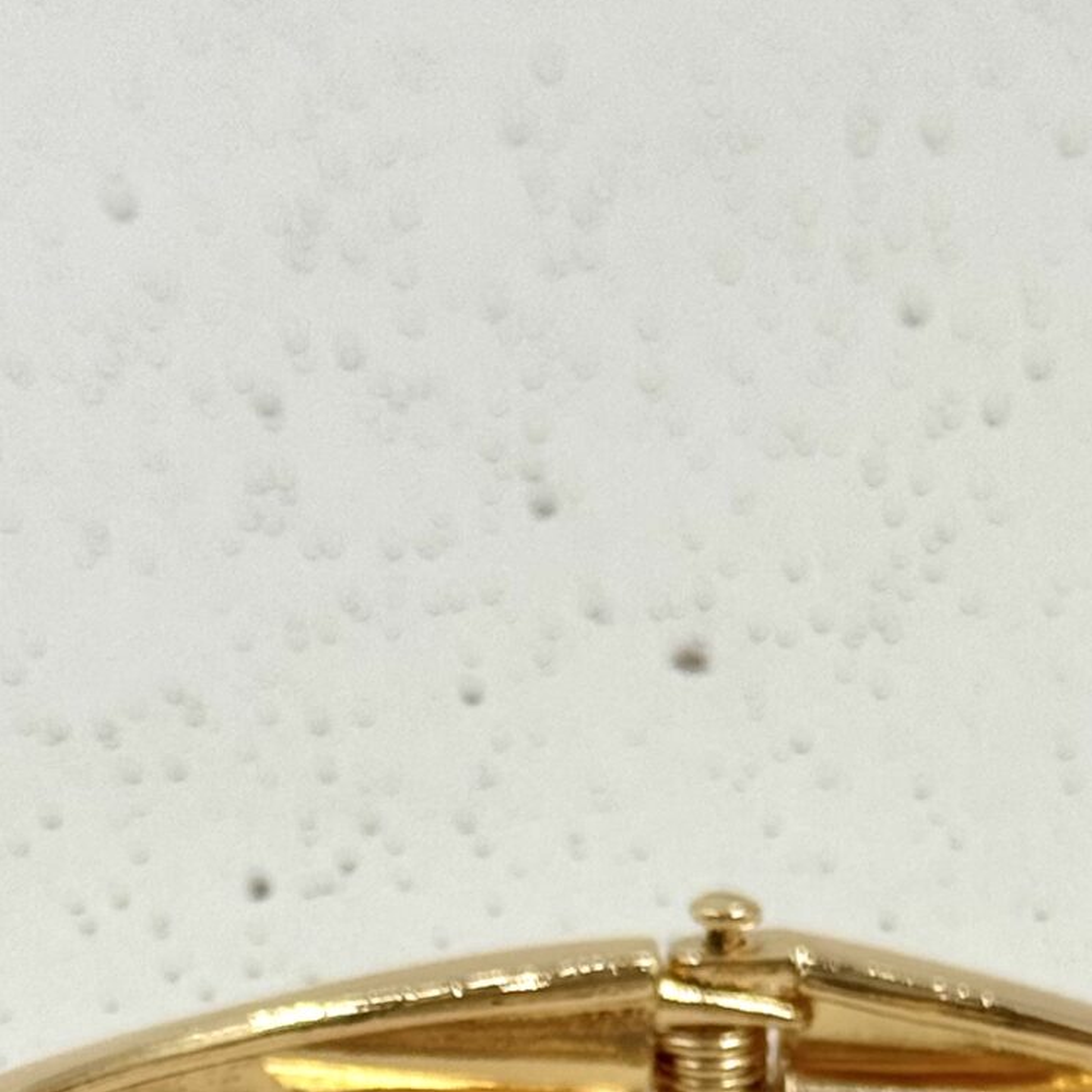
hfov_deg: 11.9
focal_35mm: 146
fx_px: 5211
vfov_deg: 11.5
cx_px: 787
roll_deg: +1.2
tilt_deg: -43.0
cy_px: 1563
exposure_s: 1/854
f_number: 1.78
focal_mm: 6.76
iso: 64
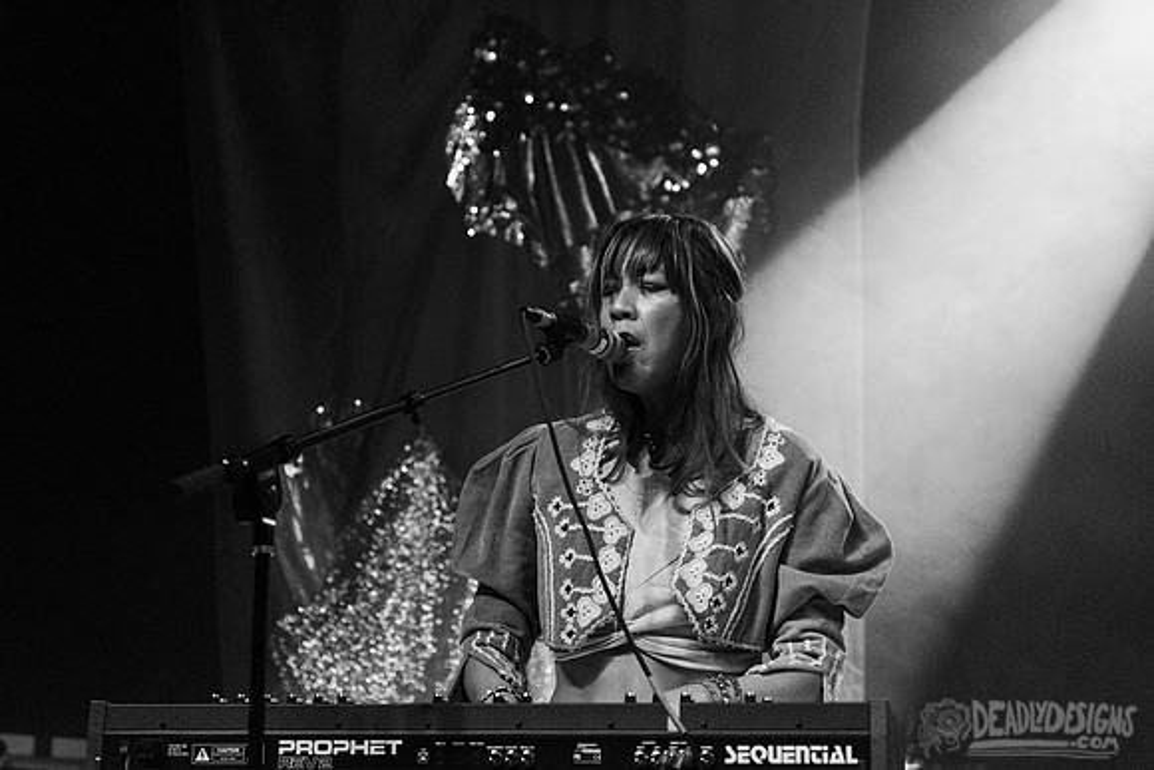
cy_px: 346
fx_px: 2638
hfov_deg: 24.7
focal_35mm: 82
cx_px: 494
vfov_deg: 16.6
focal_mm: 70
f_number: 3.2
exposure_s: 1/160
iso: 2500
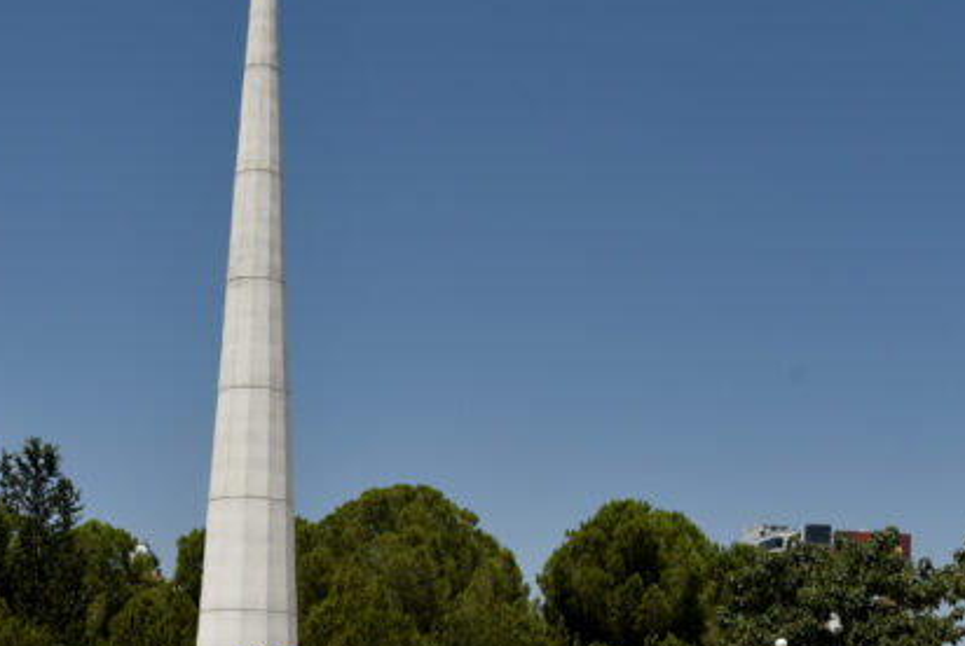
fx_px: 1450
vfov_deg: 25.0
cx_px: 295
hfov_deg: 36.3
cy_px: 418
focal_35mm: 54
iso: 100
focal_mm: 32
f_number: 5.6
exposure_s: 1/1250
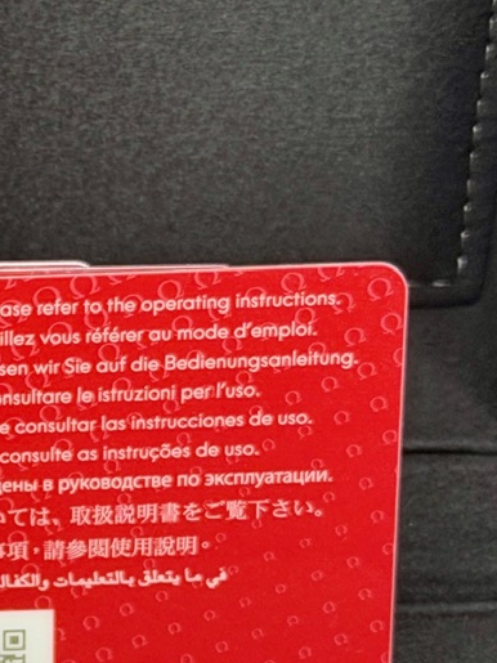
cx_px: -322
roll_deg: +0.4
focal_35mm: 191
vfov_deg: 10.3
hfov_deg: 7.6
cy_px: 506
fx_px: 3658
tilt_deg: -33.8
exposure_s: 1/94
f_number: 1.78
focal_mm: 6.76
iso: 80
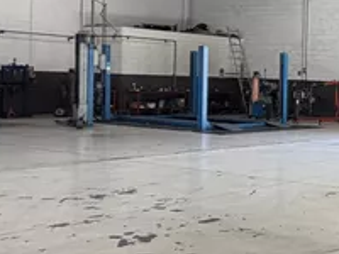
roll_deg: -0.9
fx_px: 548
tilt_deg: -2.5
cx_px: 578
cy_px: 98
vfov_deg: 26.0
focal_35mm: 56
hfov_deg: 23.0
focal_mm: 2.22
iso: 125
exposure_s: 1/121
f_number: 2.2
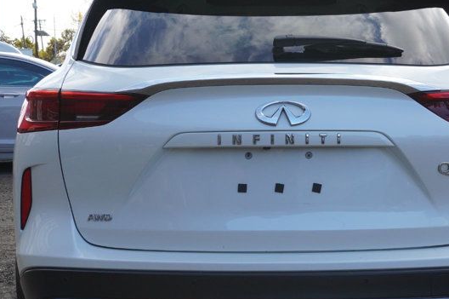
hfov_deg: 31.3
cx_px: 278
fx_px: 797
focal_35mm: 64
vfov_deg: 21.2
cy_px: 179
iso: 320
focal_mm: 22
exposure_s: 1/250
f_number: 9
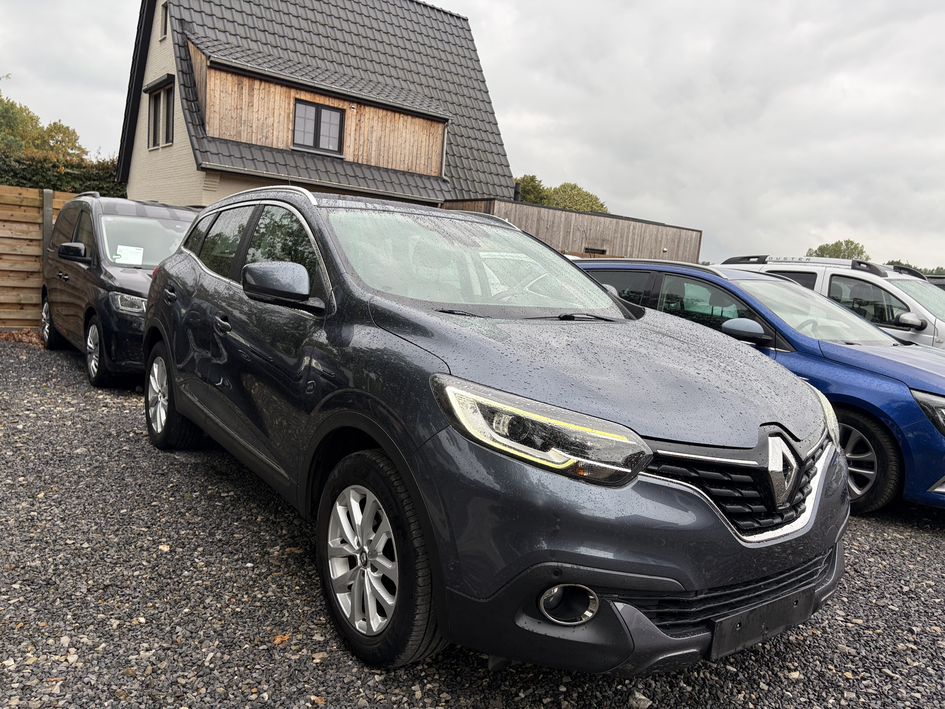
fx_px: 710
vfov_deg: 53.1
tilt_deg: -3.8
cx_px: 472
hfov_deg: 67.3
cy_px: 354
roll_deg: -7.1
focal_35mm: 26
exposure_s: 1/388
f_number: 1.6
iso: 50
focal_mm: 5.96
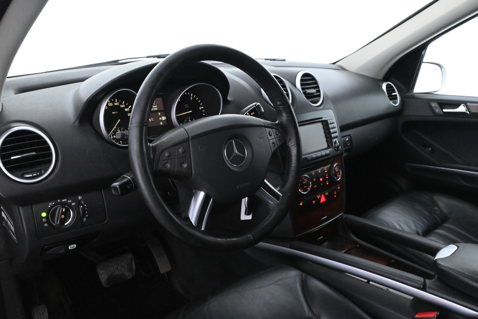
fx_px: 388
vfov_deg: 44.6
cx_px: 239
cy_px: 160
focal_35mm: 29
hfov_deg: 63.2
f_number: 5.6
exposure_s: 1/30
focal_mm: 19.5
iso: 6400
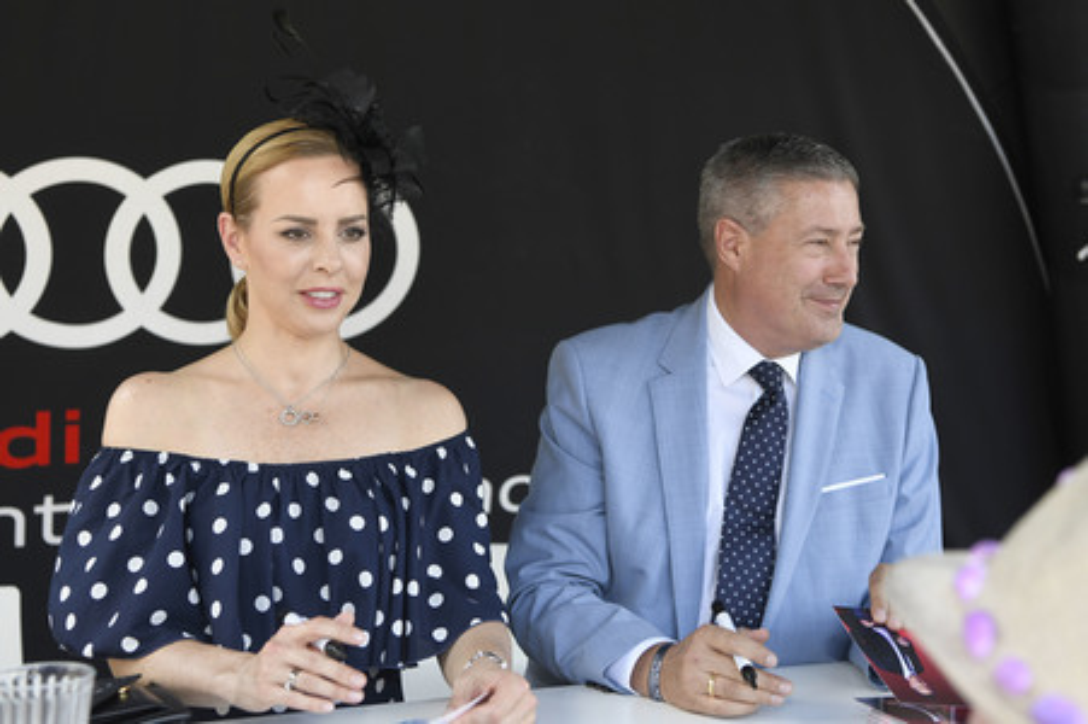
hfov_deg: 39.6
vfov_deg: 27.0
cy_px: 362
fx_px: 1510
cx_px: 544
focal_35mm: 50
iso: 640
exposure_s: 1/640
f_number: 4
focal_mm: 50
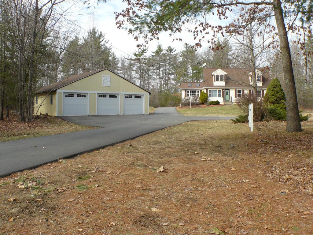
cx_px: 156
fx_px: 380
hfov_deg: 44.8
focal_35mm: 42
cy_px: 118
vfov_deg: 34.3
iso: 100
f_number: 4.5
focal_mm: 6
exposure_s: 1/250
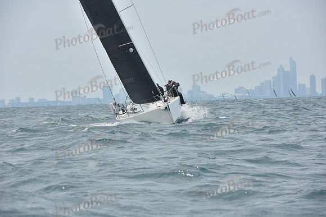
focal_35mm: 200
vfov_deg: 6.9
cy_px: 108
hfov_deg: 10.3
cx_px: 163
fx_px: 1811
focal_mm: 200
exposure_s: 1/800
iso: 250
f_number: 11
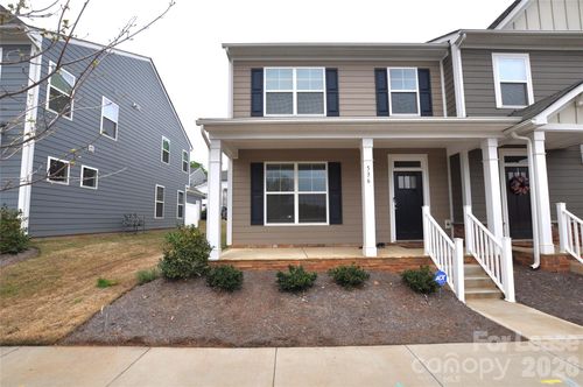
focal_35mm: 15
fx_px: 243
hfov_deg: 100.5
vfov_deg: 77.2
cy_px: 194
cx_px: 292
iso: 400
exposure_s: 1/350
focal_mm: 10
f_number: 9.5
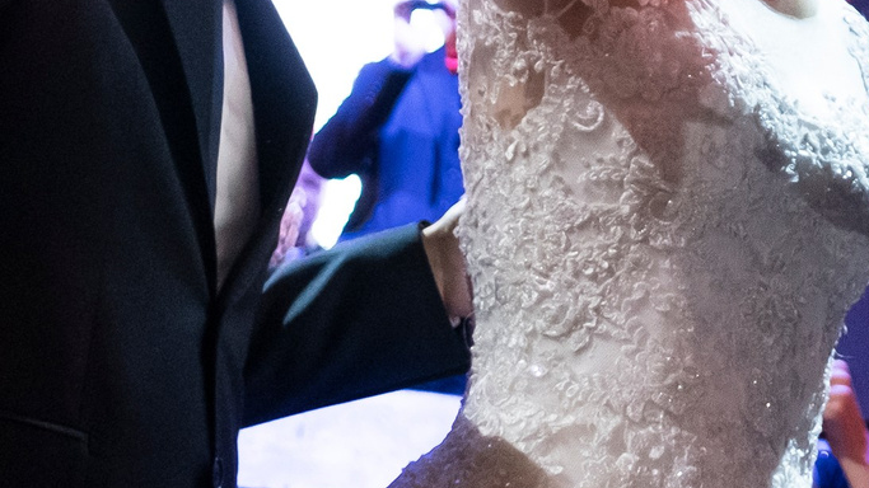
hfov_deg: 19.0
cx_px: 1069
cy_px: -398
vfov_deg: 10.7
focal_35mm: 106
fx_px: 2442
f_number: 2
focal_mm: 18
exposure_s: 1/125
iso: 2000
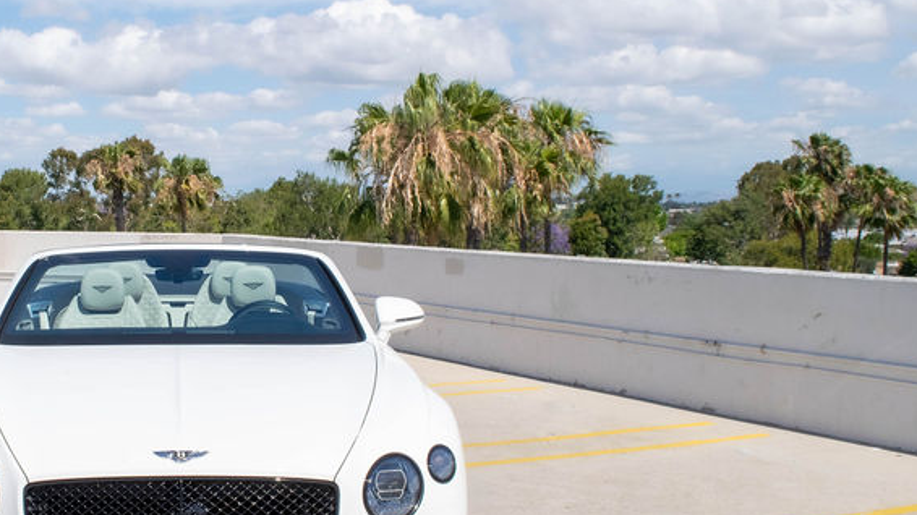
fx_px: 1288
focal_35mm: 53
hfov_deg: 37.8
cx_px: 189
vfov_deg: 22.6
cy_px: 285
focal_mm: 18
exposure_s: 1/2000
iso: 360
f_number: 8
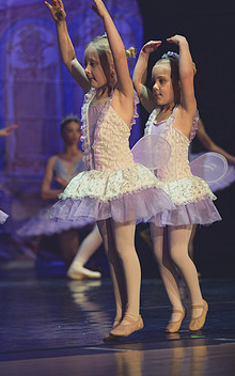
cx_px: 126
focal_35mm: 185
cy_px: 182
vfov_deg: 11.3
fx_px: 1896
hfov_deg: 7.1
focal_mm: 110
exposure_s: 1/320
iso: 800
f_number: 2.8
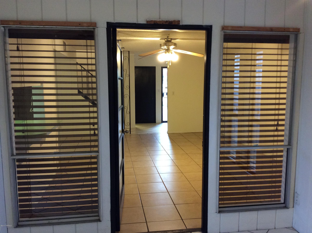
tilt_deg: -7.8
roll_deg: -2.0
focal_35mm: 32
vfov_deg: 44.1
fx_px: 288
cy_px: 116
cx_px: 156
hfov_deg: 56.9
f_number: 2.4
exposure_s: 1/24
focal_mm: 3.3
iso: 160
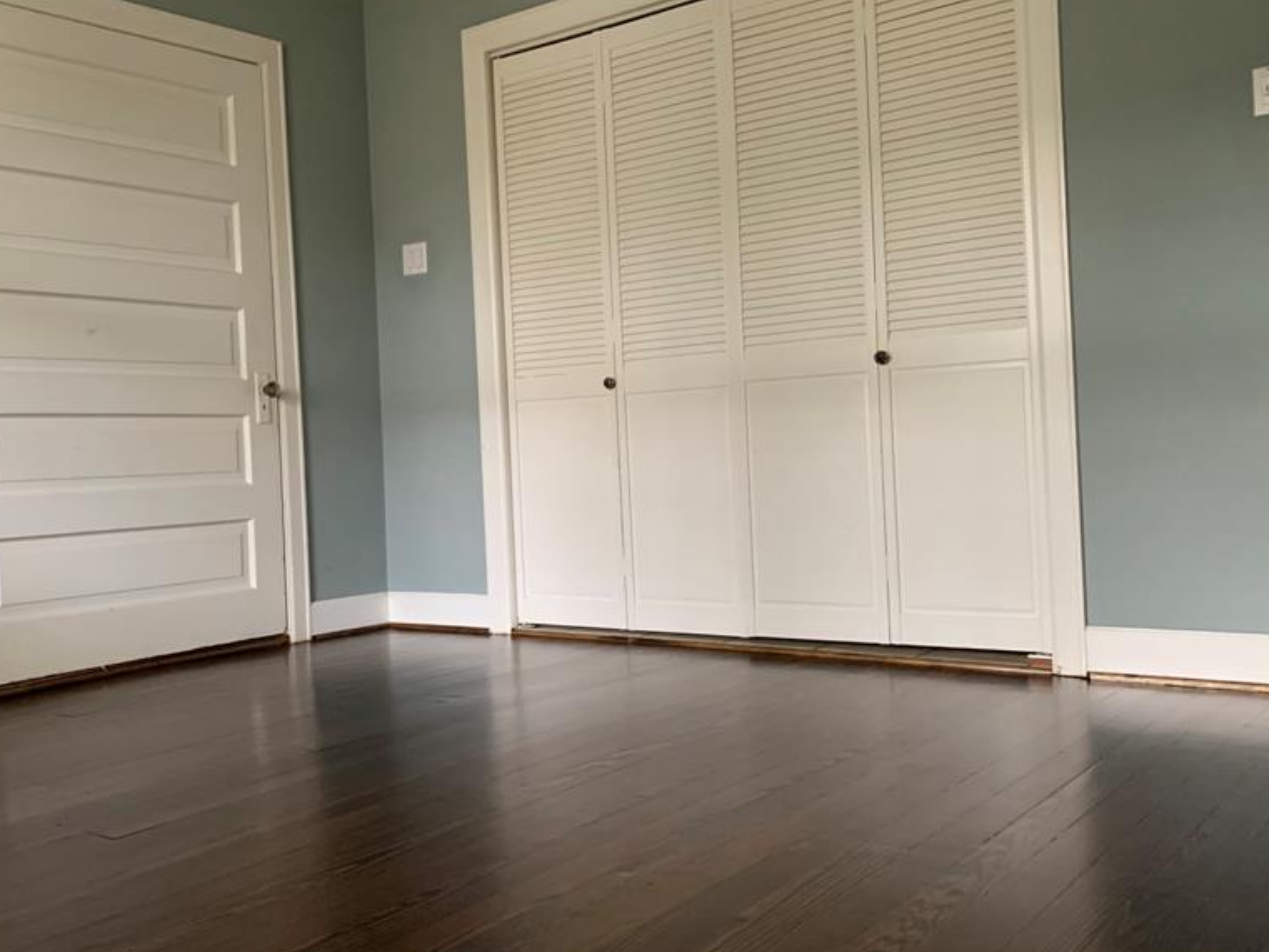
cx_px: 510
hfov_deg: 52.3
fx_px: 1283
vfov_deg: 40.7
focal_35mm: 35
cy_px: 467
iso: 400
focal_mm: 4.25
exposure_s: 1/40
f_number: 1.8
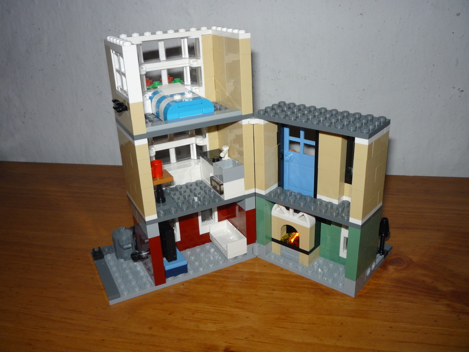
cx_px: 234
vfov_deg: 44.2
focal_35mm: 32
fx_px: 434
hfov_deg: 56.8
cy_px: 176
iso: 100
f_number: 4
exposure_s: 1/30
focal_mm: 5.2
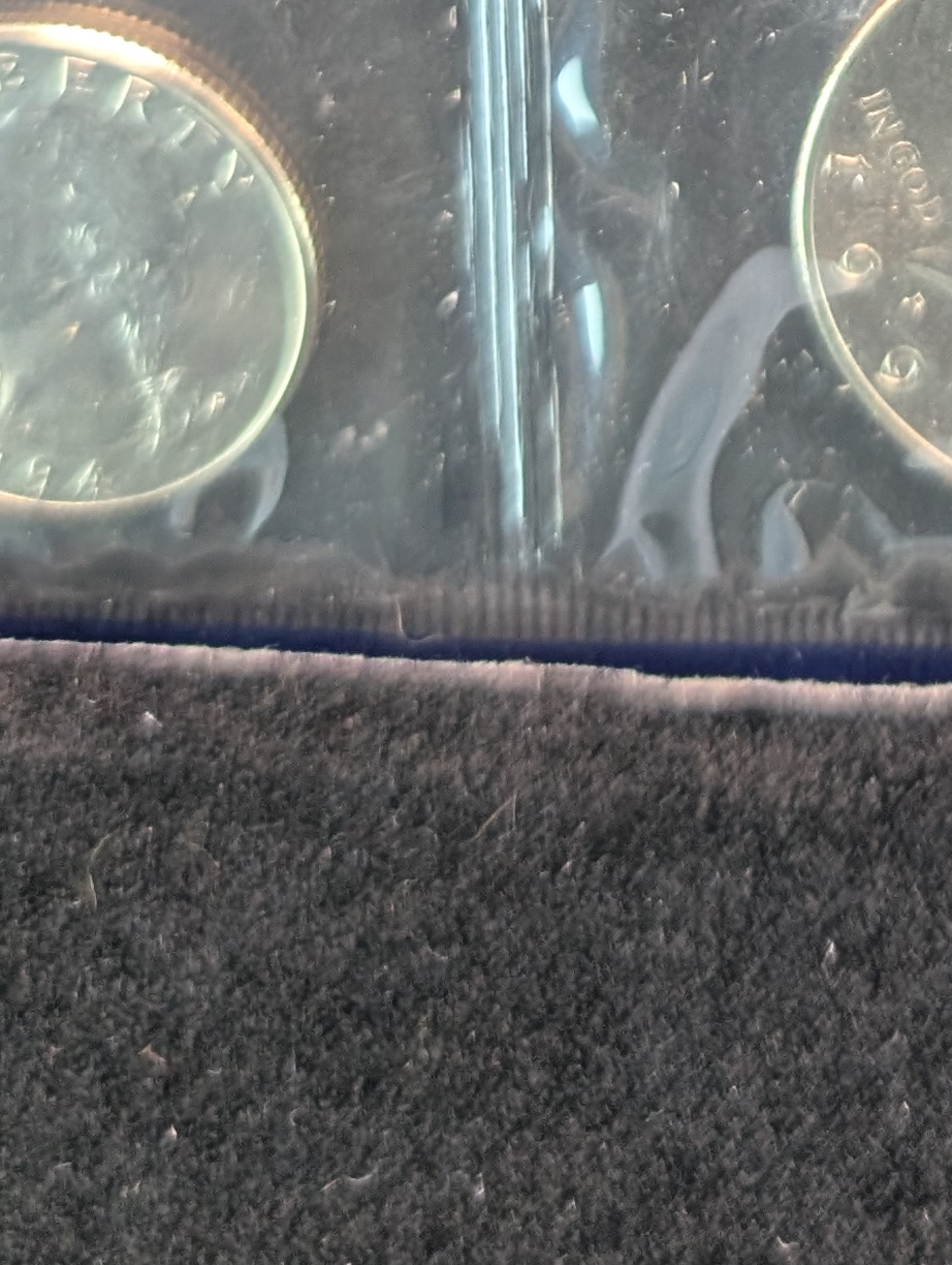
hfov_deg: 17.8
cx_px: 1082
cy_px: -563
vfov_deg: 21.1
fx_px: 2925
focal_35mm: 80
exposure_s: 1/56.2
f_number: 1.68
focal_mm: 6.9
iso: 743
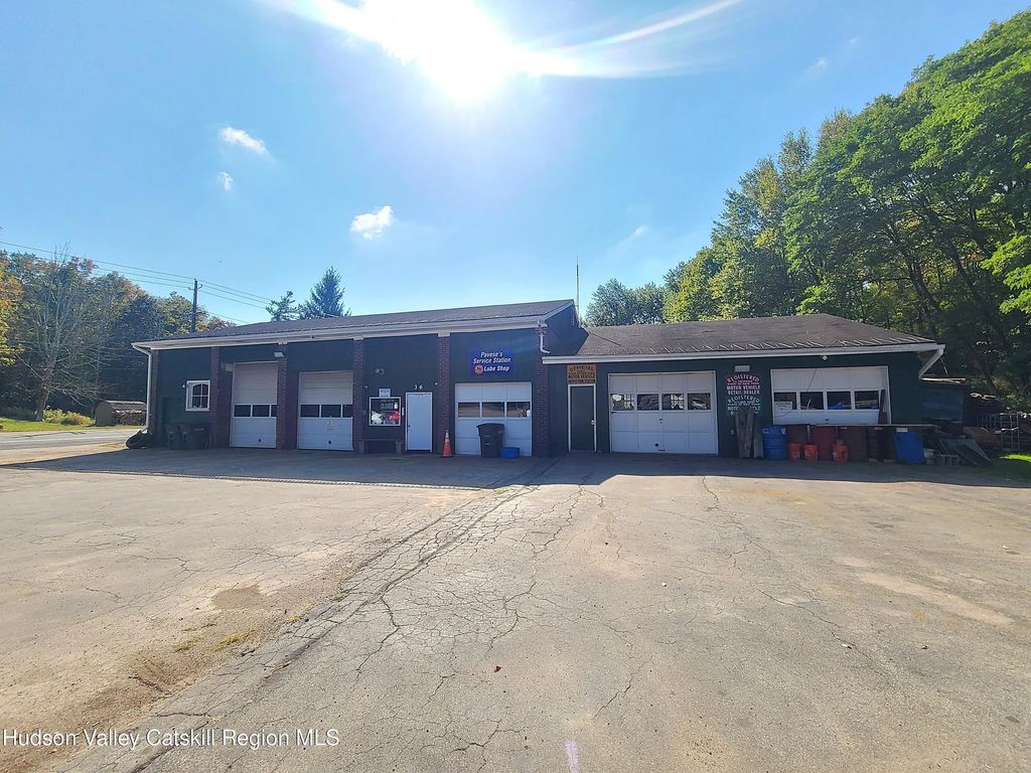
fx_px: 387
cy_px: 386
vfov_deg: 89.9
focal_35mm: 13
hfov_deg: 106.2
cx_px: 516
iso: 50
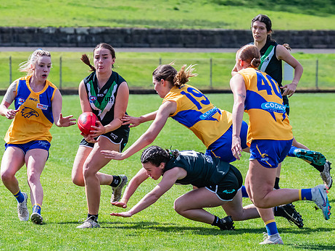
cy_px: 138
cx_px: 126
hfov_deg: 5.0
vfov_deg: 3.7
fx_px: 3873
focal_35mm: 400
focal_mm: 210
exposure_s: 1/1600
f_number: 8
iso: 800
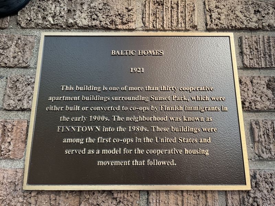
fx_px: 207
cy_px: 103
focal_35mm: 26
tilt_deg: +14.6
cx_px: 138
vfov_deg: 53.1
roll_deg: +0.9
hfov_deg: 67.3
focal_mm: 5.1
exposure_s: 1/154
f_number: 1.6
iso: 64
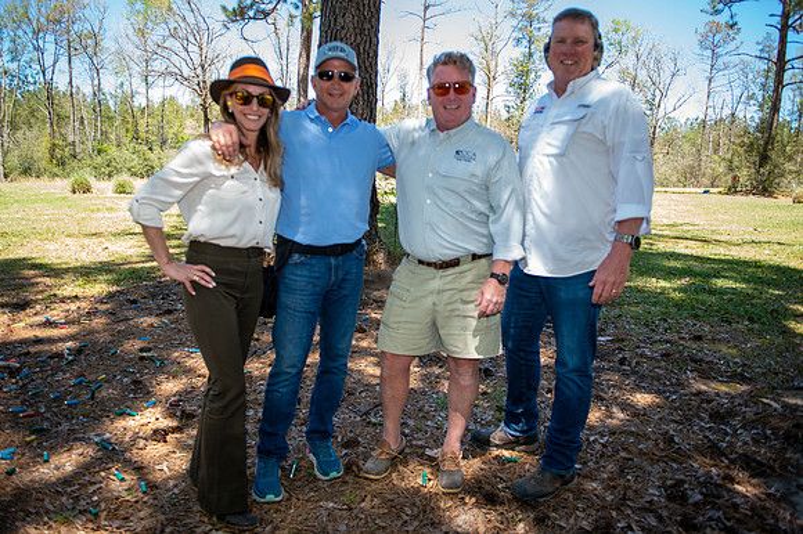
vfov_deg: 47.9
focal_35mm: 27
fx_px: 602
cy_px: 267
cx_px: 402
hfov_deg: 67.4
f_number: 2.8
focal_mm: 27
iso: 50
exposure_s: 1/160
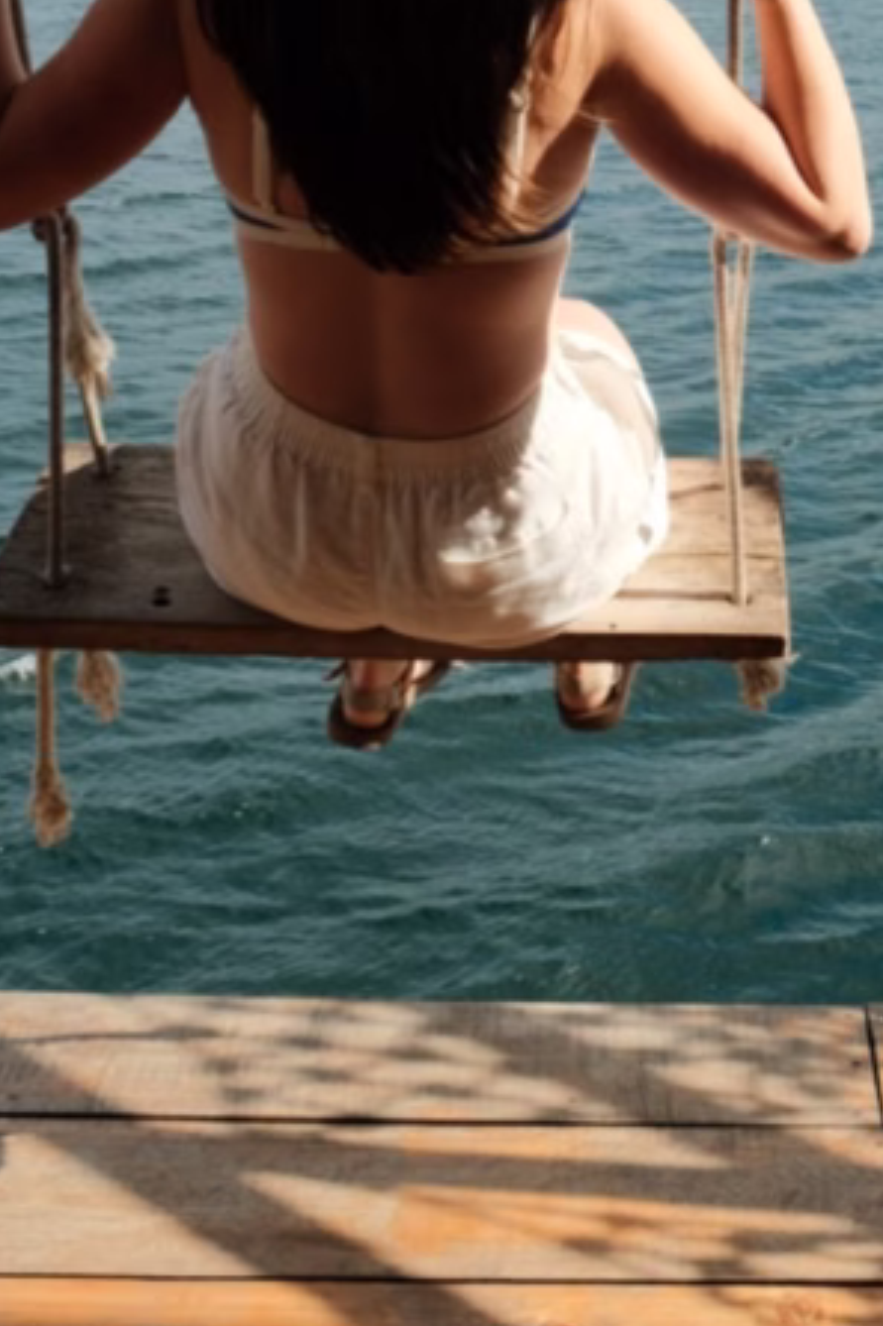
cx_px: 717
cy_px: 181
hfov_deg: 21.6
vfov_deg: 31.2
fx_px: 2283
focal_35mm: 62
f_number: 8
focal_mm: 18
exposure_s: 1/340
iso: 320
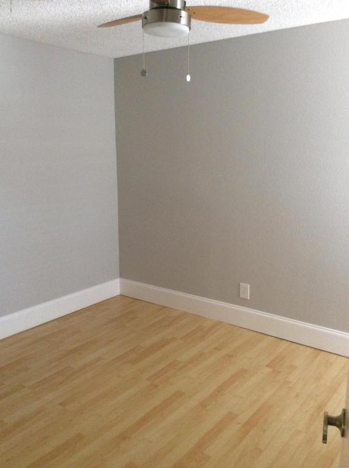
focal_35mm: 32
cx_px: 174
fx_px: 432
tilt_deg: -12.5
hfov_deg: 44.0
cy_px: 234
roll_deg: +0.5
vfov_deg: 56.9
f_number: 2.4
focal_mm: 3.3
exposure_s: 1/24
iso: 125
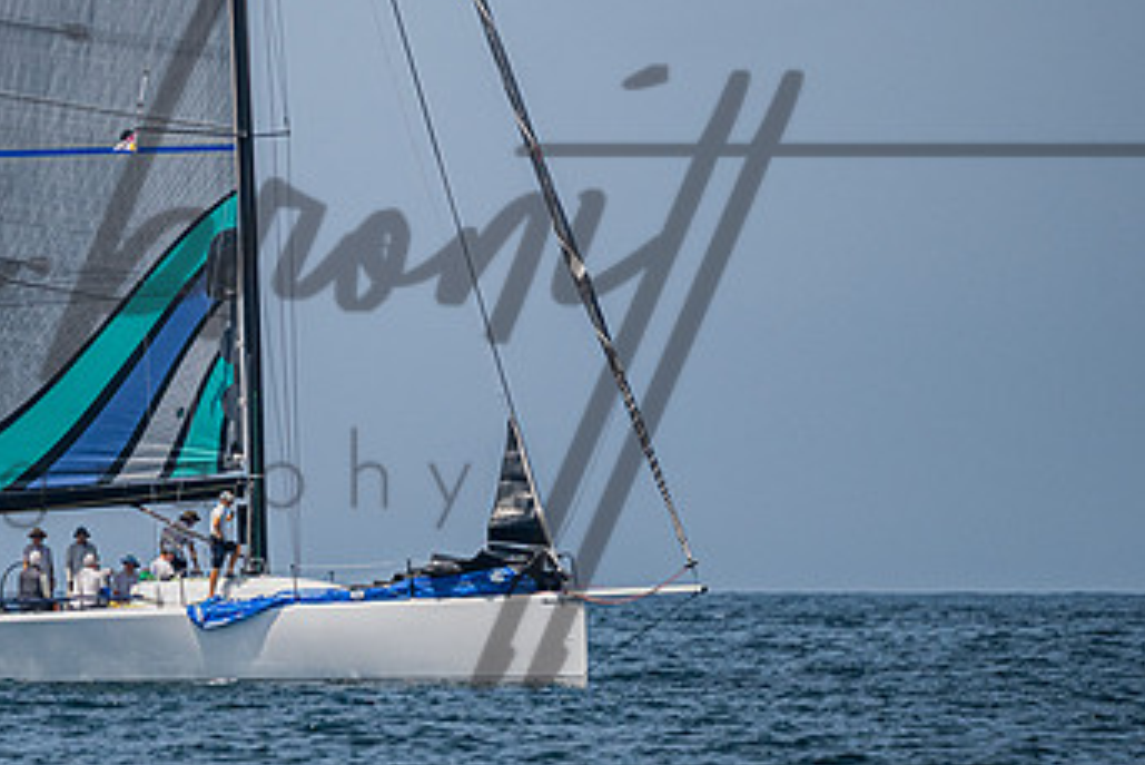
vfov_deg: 1.6
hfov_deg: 2.4
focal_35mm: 855
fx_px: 27204
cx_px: 198
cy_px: 223
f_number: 5.6
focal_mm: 400
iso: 400
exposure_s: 1/5000
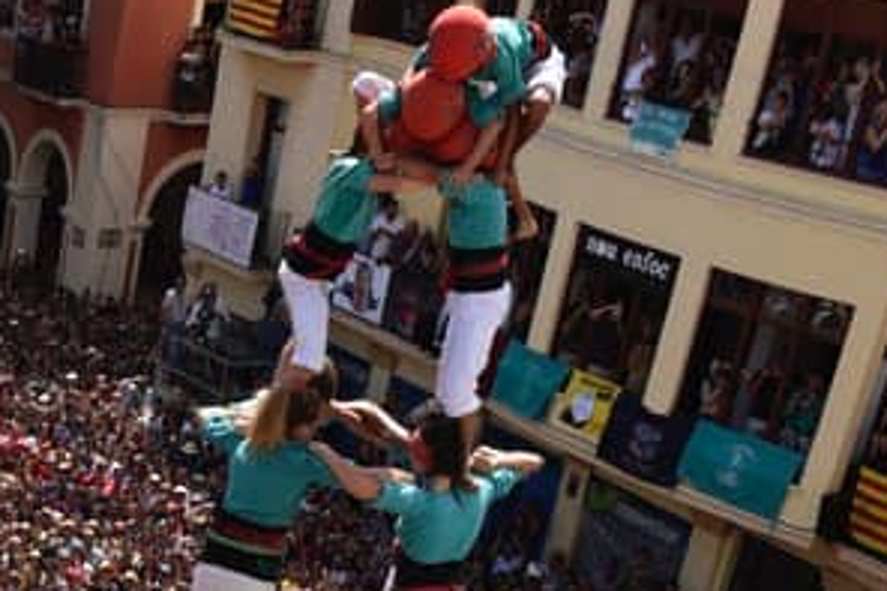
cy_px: 962
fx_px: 2044
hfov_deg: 21.4
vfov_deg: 14.9
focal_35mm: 83
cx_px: -366
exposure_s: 1/250
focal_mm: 24
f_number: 13
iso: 400
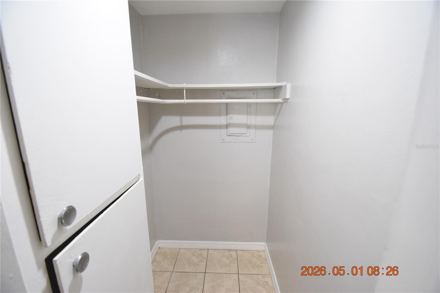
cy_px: 146
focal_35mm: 15
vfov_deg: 77.3
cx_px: 220
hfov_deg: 100.4
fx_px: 183
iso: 1100
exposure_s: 1/60
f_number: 3.5
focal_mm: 10
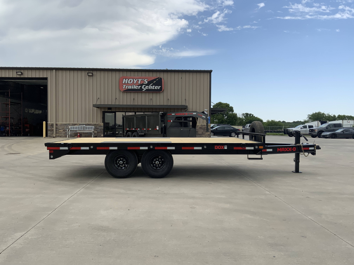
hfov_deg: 61.7
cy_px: 132
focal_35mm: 29
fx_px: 297
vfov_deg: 48.2
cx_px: 177
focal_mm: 3
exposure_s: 1/1221
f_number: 1.8
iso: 16
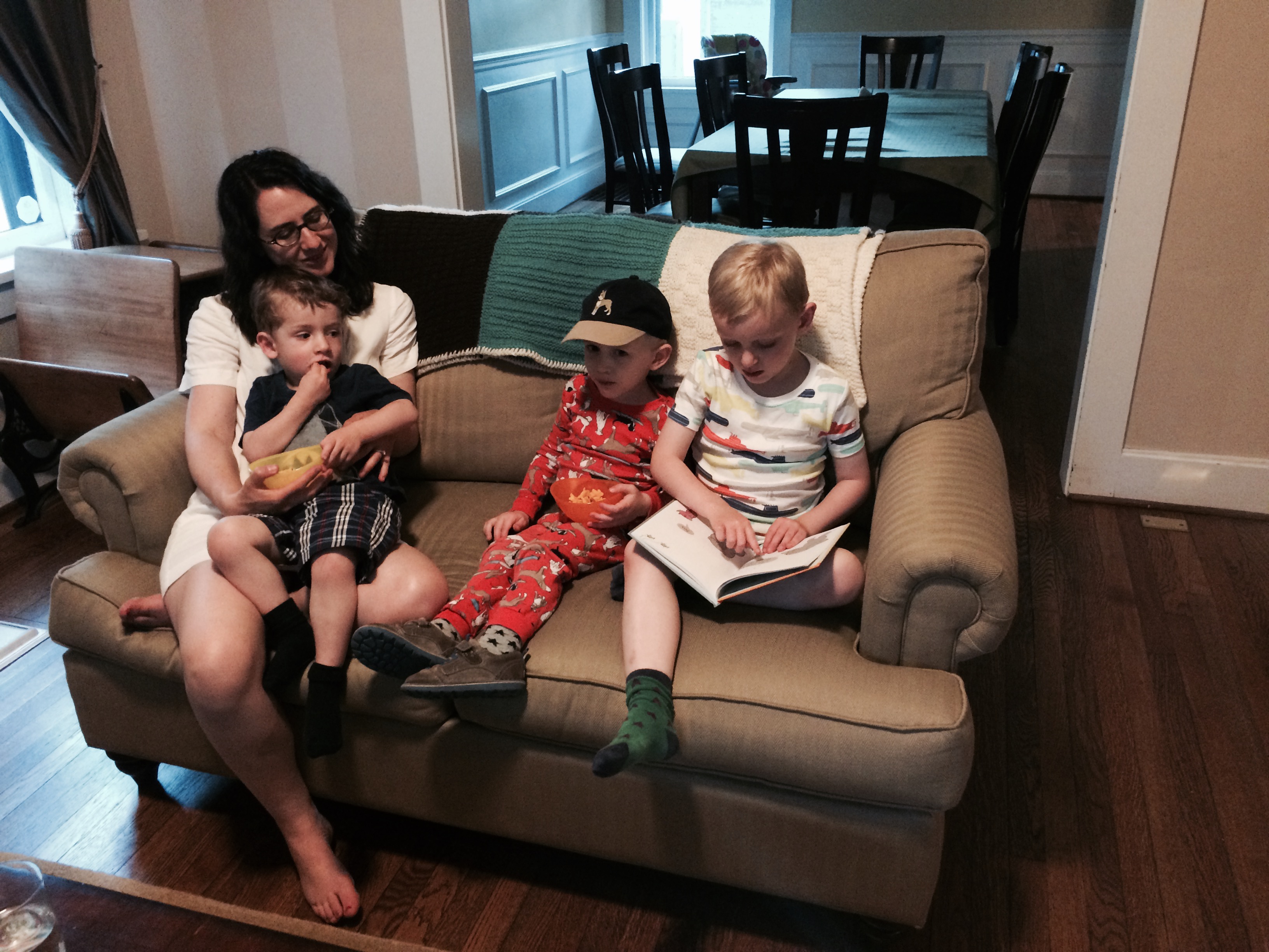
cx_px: 634
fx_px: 1063
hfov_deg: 61.7
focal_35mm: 29
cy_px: 476
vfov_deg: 48.2
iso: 250
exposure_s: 1/20
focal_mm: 4.15
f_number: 2.2
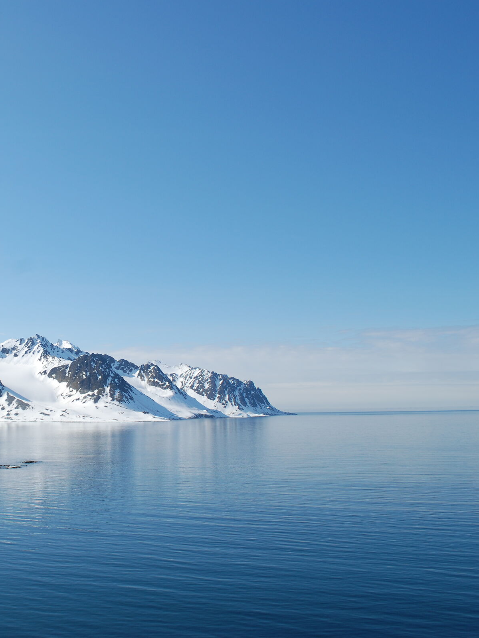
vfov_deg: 47.9
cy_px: 319
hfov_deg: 35.1
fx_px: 720
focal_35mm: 39
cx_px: 67
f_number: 9
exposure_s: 1/320
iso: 100
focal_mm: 18
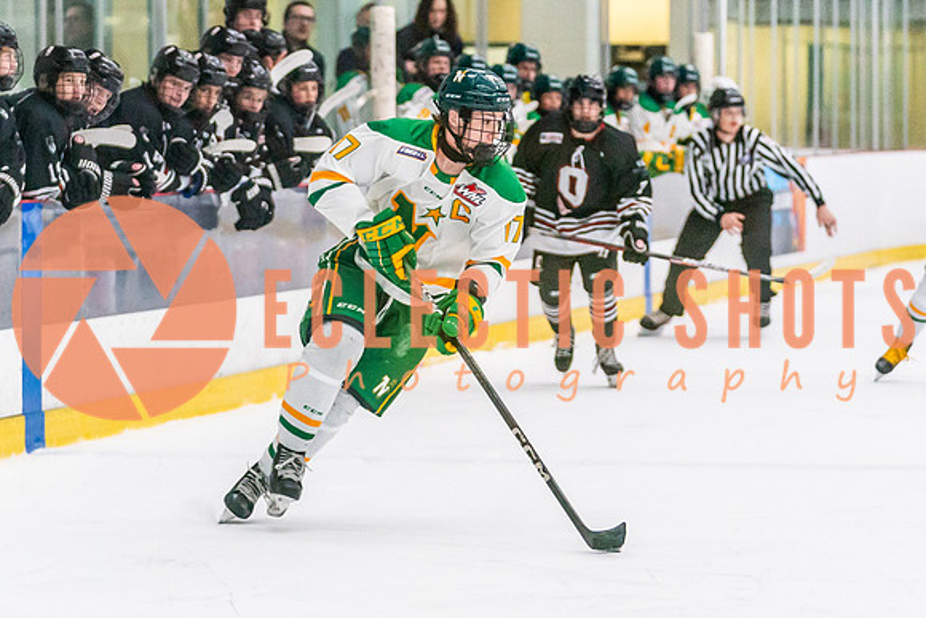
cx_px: 431
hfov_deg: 9.4
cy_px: 255
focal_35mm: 219
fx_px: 5637
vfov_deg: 6.3
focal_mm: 119
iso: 3200
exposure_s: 1/1250
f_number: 2.8
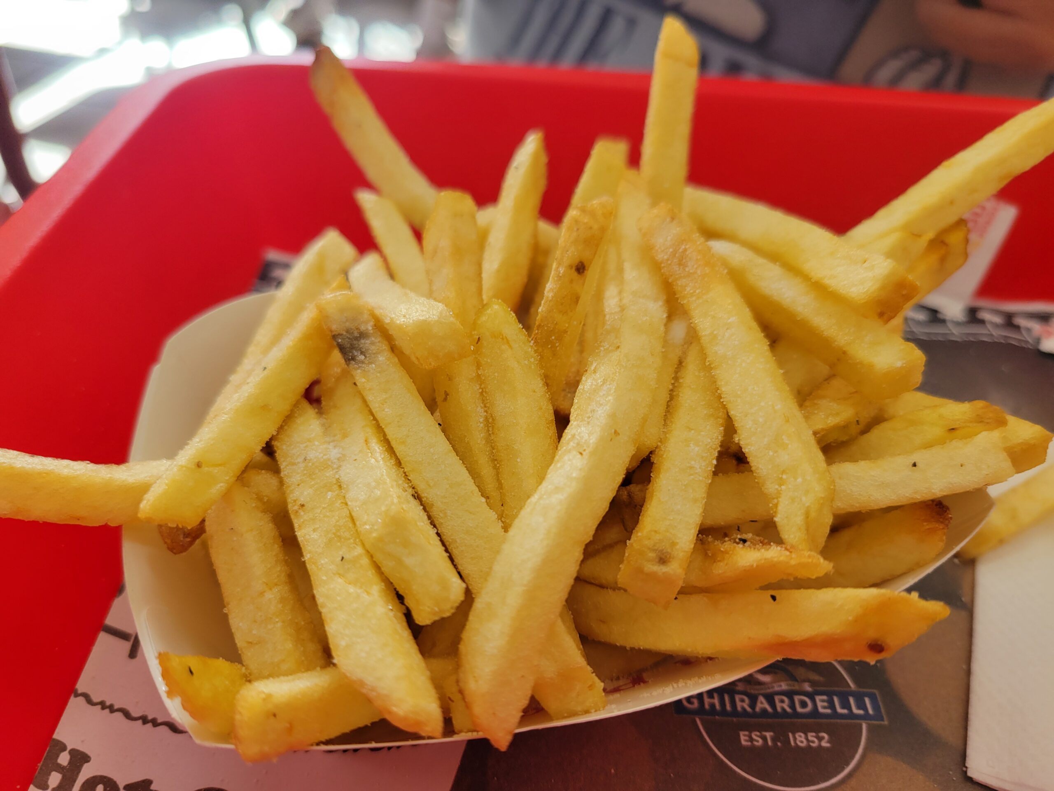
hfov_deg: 67.3
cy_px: 396
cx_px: 527
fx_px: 792
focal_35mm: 26
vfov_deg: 53.1
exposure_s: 1/196
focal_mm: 5.4
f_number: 1.8
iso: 40
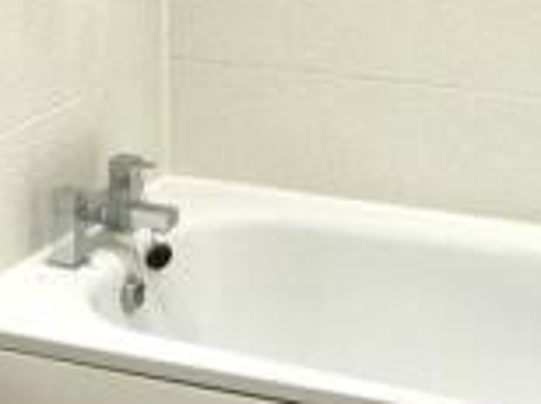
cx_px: 290
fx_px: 1654
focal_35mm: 106
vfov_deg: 13.6
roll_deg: -0.5
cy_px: -72
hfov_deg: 18.6
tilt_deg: -7.6
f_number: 1.8
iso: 25
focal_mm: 4
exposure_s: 1/33
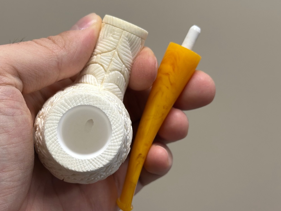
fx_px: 495
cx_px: 119
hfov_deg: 31.6
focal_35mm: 61
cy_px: 98
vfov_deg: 24.0
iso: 50
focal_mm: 6.86
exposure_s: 1/100
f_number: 1.78
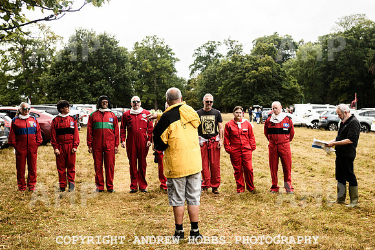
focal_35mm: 65
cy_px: 111
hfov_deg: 30.7
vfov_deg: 20.8
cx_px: 190
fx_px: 682
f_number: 4.5
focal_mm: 55
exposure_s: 1/2000
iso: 400
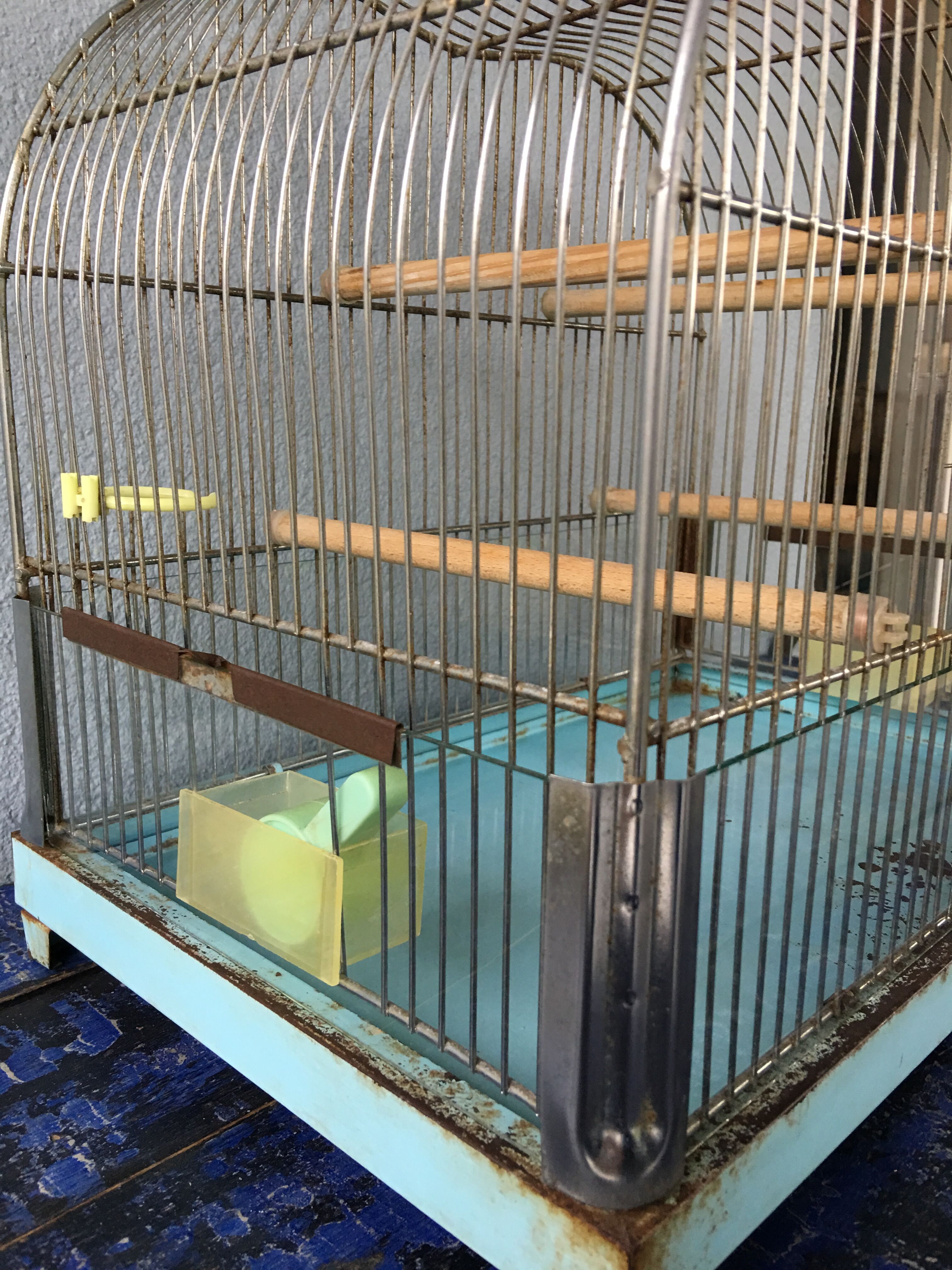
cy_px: 635
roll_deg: -0.3
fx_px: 1063
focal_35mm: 29
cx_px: 476
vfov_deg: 61.7
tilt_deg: -10.4
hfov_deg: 48.2
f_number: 2.2
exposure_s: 1/17
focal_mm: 4.15
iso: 50
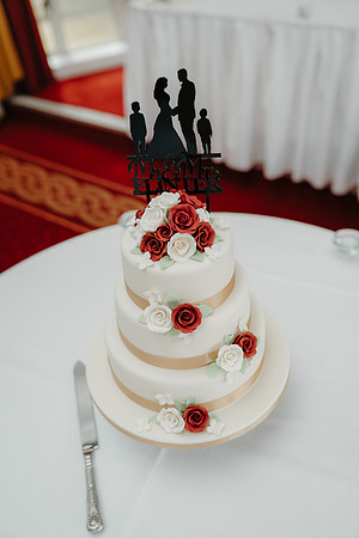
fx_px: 524
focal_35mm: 35
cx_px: 180
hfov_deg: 37.9
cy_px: 269
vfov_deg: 54.4
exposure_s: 1/200
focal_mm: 35
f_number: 2.2
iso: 800
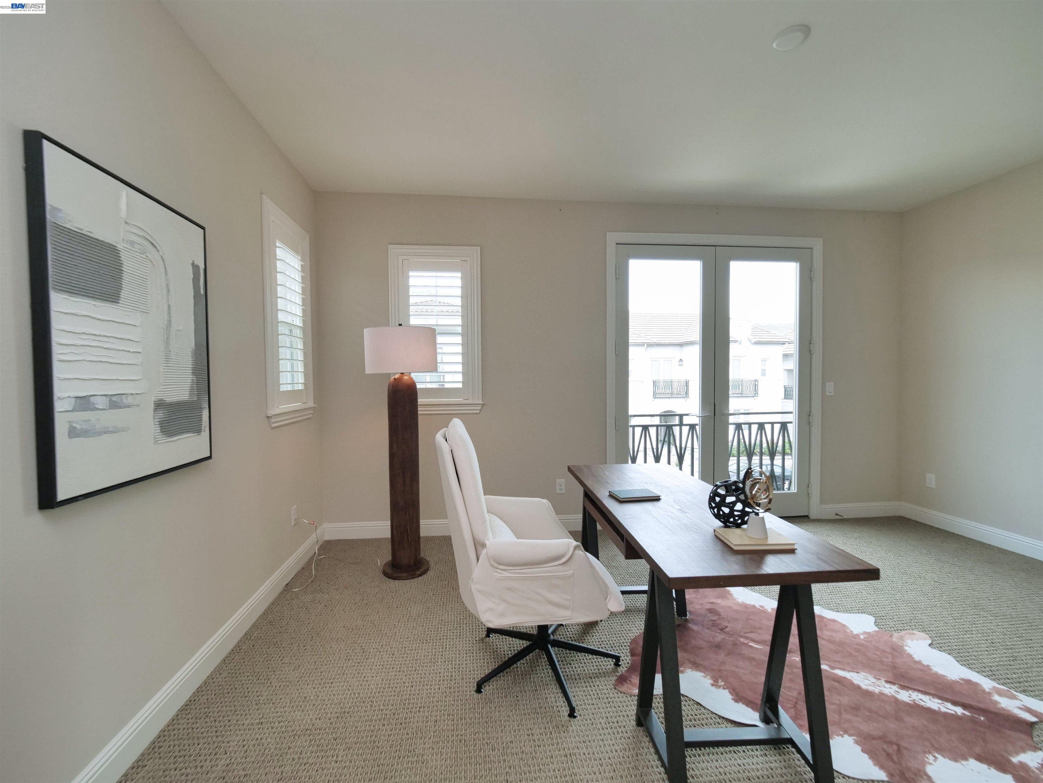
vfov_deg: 85.7
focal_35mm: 14
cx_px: 522
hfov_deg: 102.1
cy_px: 392
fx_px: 422
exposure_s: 1/160
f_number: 5
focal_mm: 7
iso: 800
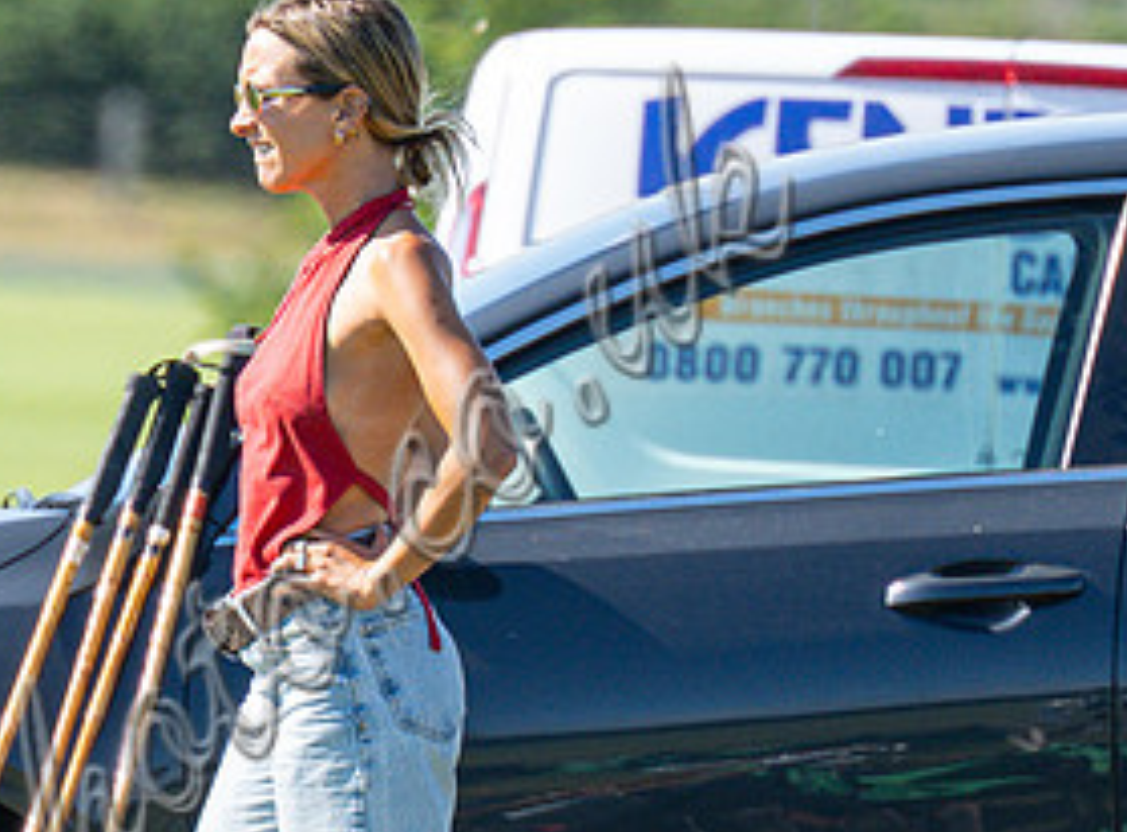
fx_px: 70580
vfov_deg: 0.7
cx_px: 70
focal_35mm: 2180
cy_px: 922
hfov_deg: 0.9
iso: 200
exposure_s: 1/500
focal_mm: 400
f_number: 5.6
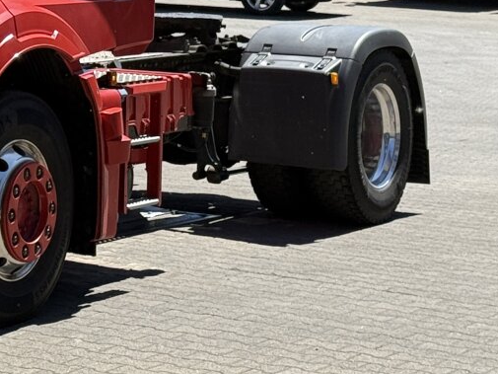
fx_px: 2187
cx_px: -96
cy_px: -137
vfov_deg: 9.6
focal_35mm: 152
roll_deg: -1.0
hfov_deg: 12.7
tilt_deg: +2.0
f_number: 1.78
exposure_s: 1/3534
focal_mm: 6.76
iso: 100
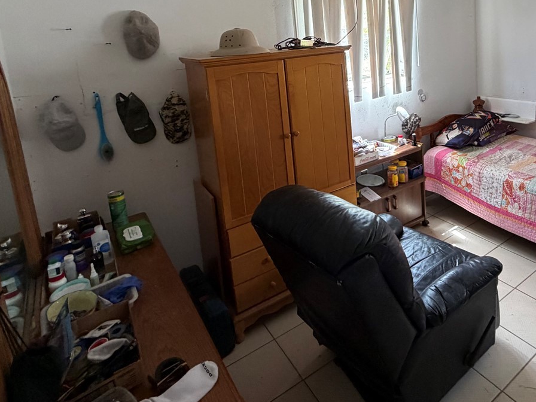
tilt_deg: -8.2
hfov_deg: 67.0
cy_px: 86
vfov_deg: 51.7
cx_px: 368
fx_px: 387
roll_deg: +4.6
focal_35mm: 25
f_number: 2.2
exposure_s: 1/104
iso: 320
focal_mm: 2.22
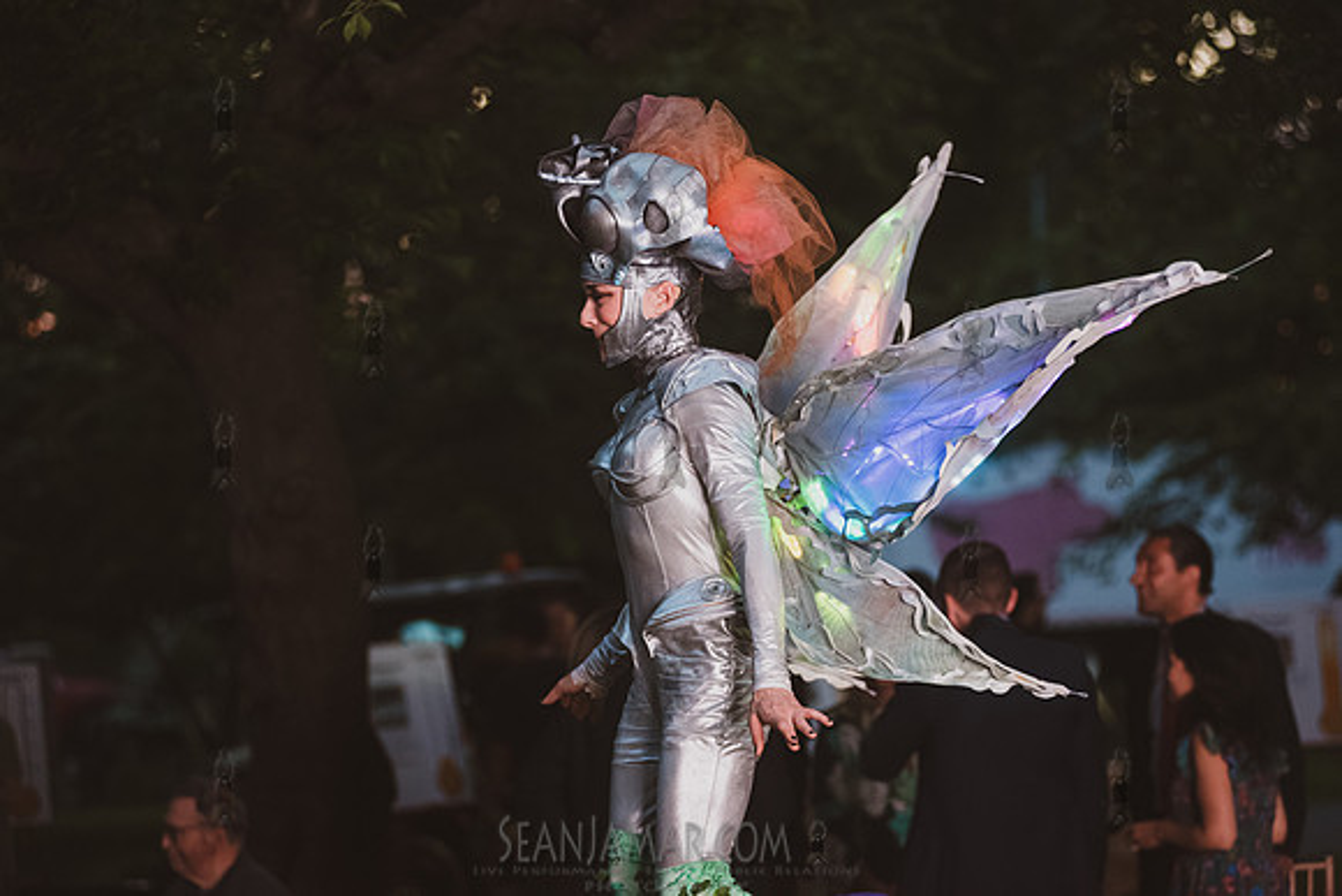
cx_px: 671
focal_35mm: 112
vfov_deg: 12.2
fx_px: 4176
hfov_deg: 18.3
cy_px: 448
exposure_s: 1/1600
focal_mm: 112
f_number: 3.2
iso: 6400
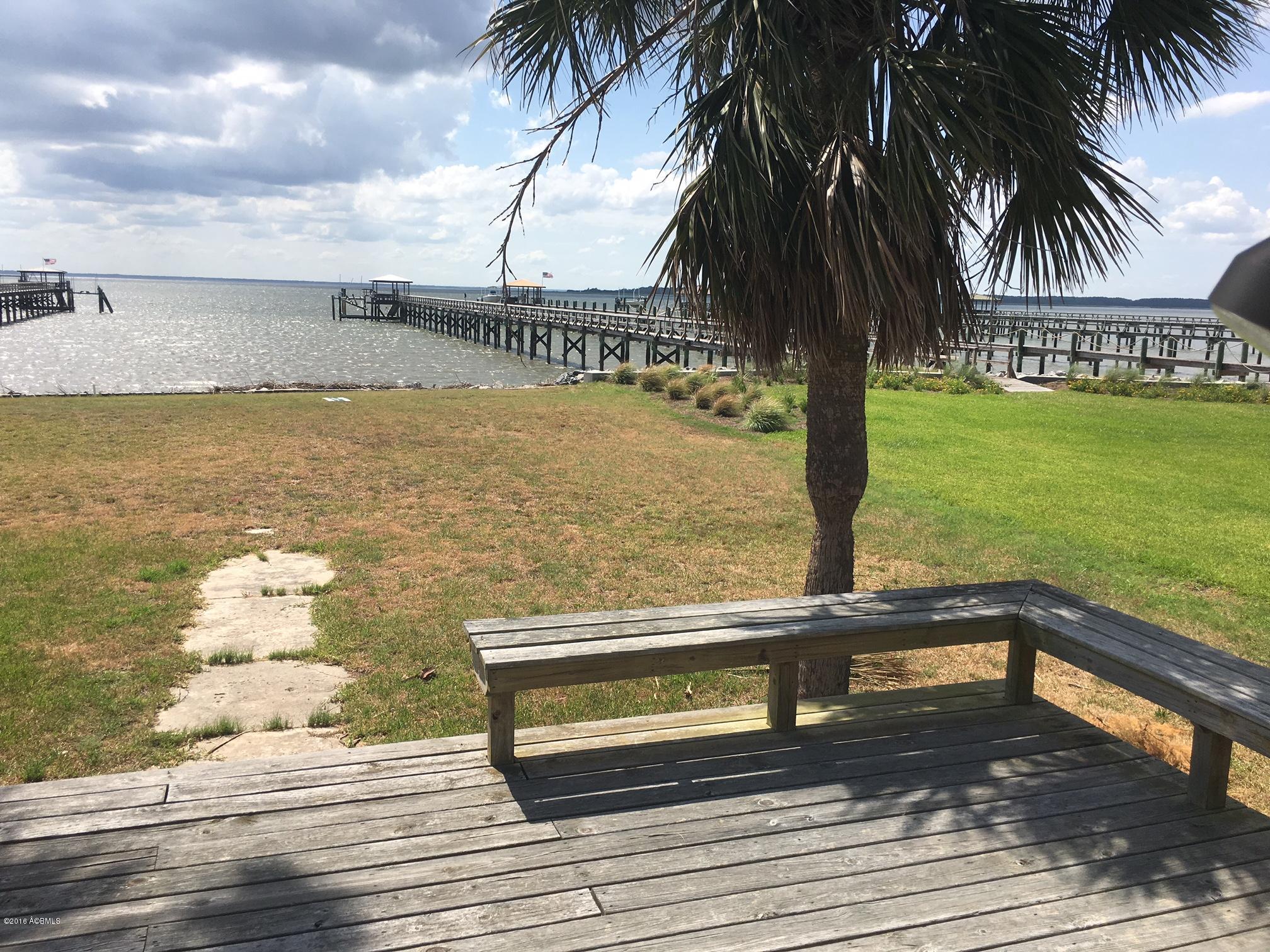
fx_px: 1064
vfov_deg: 48.2
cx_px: 635
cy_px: 476
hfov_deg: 61.7
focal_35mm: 29
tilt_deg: -7.7
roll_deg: -2.1
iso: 25
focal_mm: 4.15
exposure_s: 1/1876
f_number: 2.2
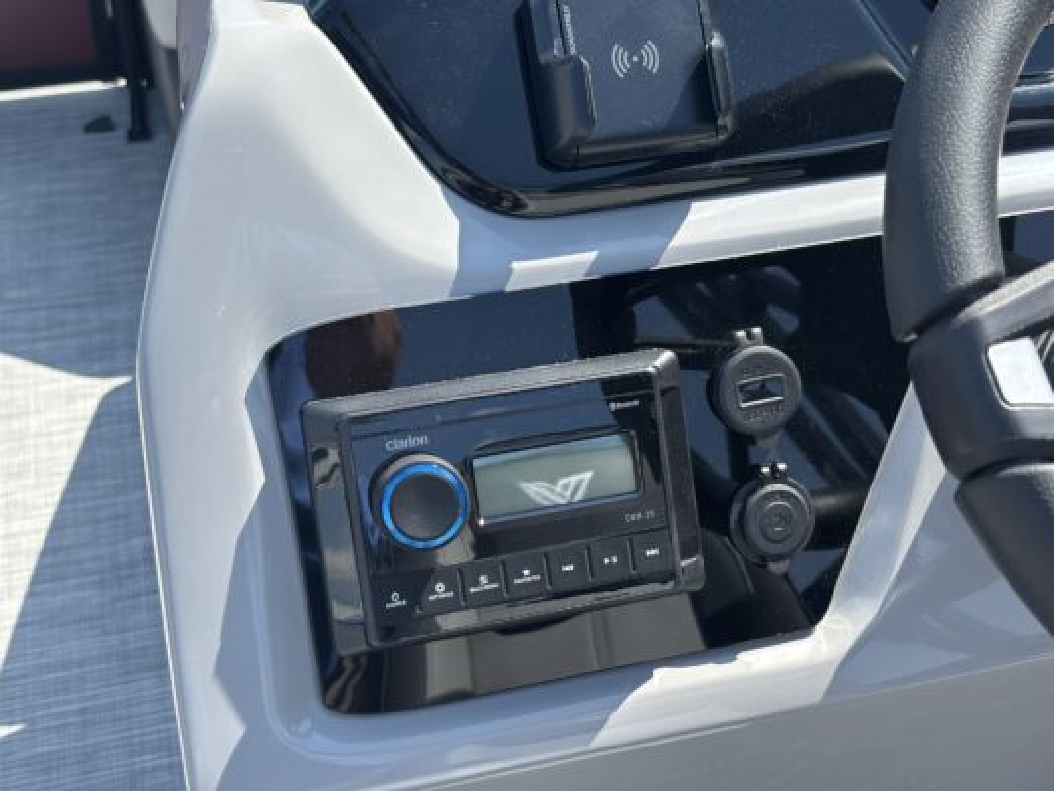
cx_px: 527
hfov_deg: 36.8
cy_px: 396
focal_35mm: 52
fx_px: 1584
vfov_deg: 28.0
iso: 32
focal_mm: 5.96
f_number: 1.6
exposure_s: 1/1007
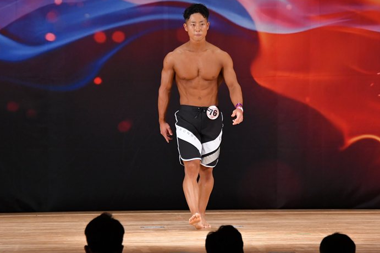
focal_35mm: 286
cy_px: 119
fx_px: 3017
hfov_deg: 7.2
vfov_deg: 4.8
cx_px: 200
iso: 3200
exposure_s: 1/400
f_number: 5.6
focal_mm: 170
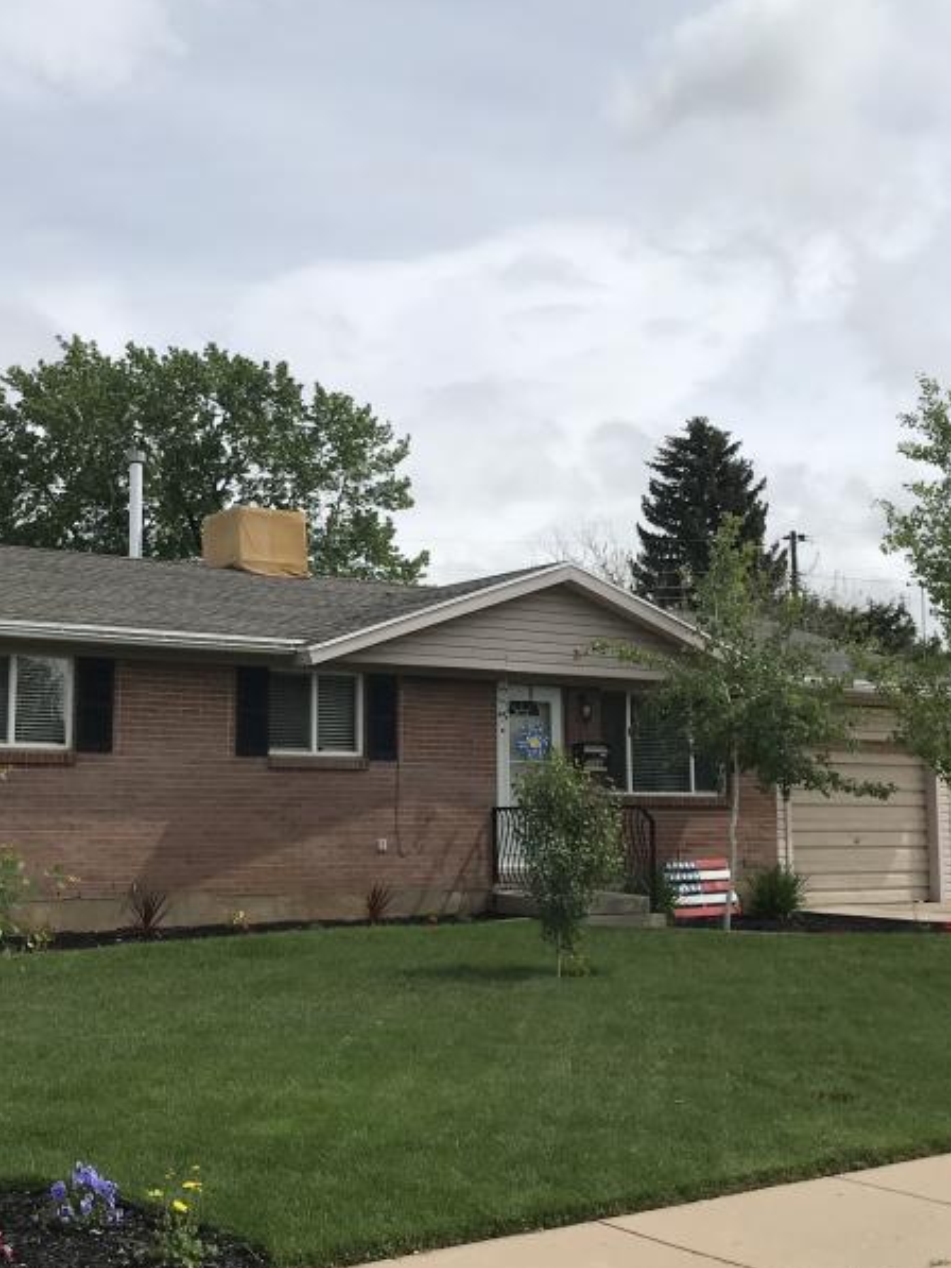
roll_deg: +0.0
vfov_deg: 39.6
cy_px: 637
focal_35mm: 48
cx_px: 437
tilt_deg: +6.2
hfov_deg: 30.3
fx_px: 1758
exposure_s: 1/5051
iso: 25
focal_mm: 3.99
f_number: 1.8
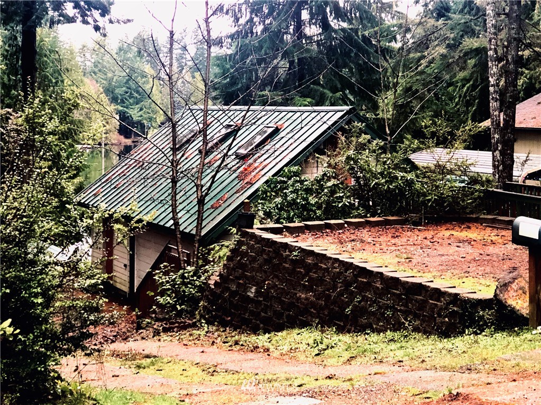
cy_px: 202
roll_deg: -0.8
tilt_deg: -5.9
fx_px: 891
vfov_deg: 25.7
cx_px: 270
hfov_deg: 33.8
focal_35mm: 57
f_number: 2.8
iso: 200
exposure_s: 1/30
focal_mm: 6.6
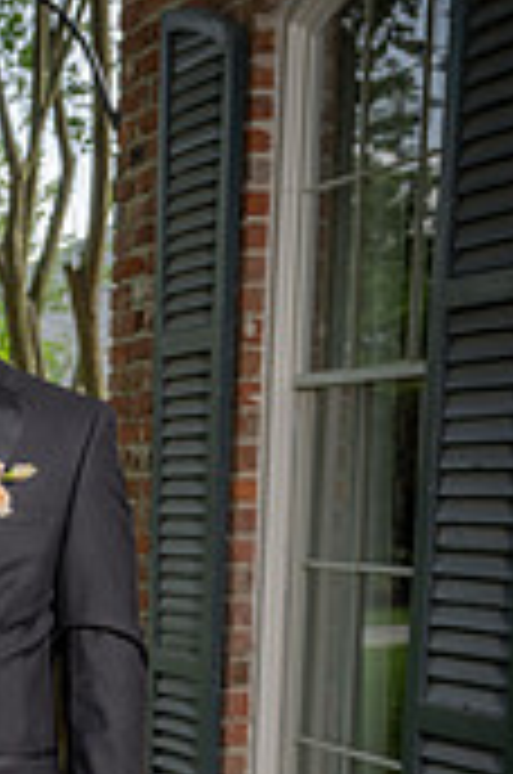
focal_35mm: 97
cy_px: 882
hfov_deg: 13.6
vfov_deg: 20.0
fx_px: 2082
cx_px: -122
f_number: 5.6
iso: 100
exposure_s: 1/160
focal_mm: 37
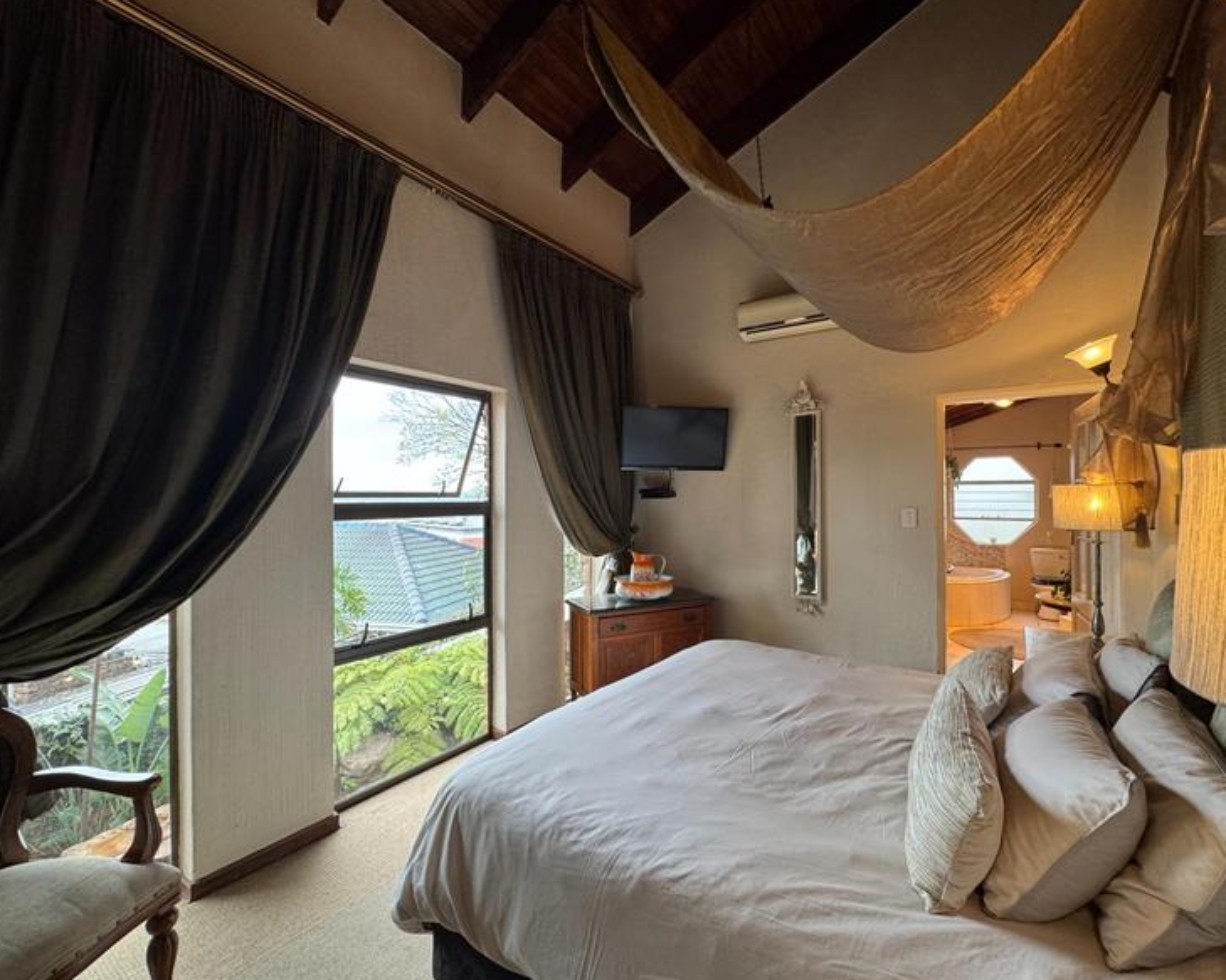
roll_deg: +0.1
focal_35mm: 15
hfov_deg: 96.6
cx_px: 661
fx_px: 544
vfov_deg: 84.0
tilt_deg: +0.6
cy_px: 498
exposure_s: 1/100
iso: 200
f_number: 2.2
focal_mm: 2.22
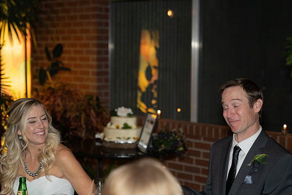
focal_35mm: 78
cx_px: 150
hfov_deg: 26.0
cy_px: 88
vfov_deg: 17.5
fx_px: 632
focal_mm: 70
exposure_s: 1/125
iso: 2000
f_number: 2.8
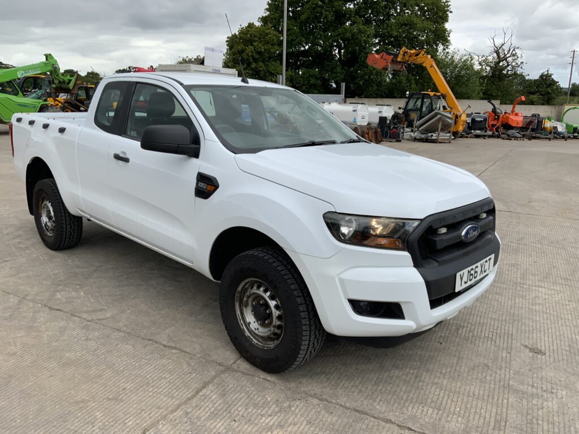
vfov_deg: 48.2
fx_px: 485
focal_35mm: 29
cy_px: 217
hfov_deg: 61.7
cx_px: 290
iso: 16
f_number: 1.8
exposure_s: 1/912
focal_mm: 3
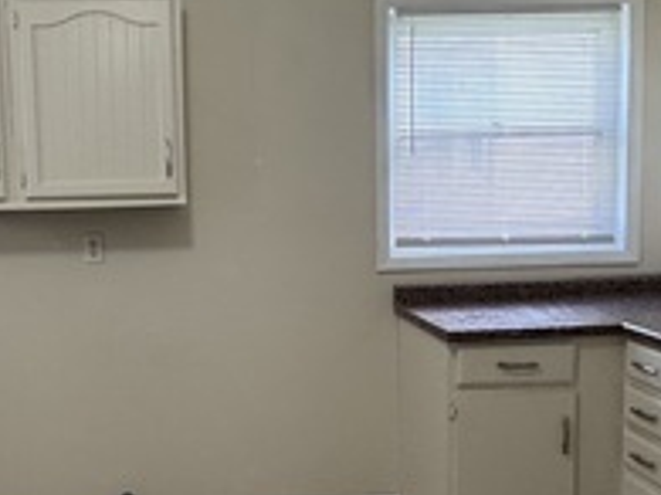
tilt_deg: -5.5
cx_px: 192
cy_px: 288
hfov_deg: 38.9
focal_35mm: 48
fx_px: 916
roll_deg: +1.1
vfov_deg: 30.2
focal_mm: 2.22
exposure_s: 1/60
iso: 400
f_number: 2.2
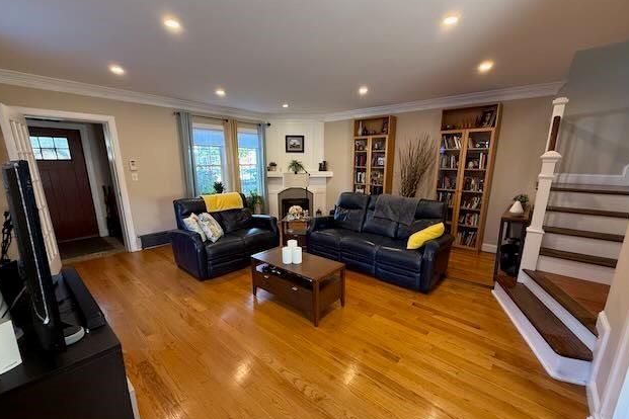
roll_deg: -0.2
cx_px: 318
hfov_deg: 100.4
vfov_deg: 77.3
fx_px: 262
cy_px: 221
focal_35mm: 15
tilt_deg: -12.7
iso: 250
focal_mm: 2.22
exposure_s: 1/60
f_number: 2.2
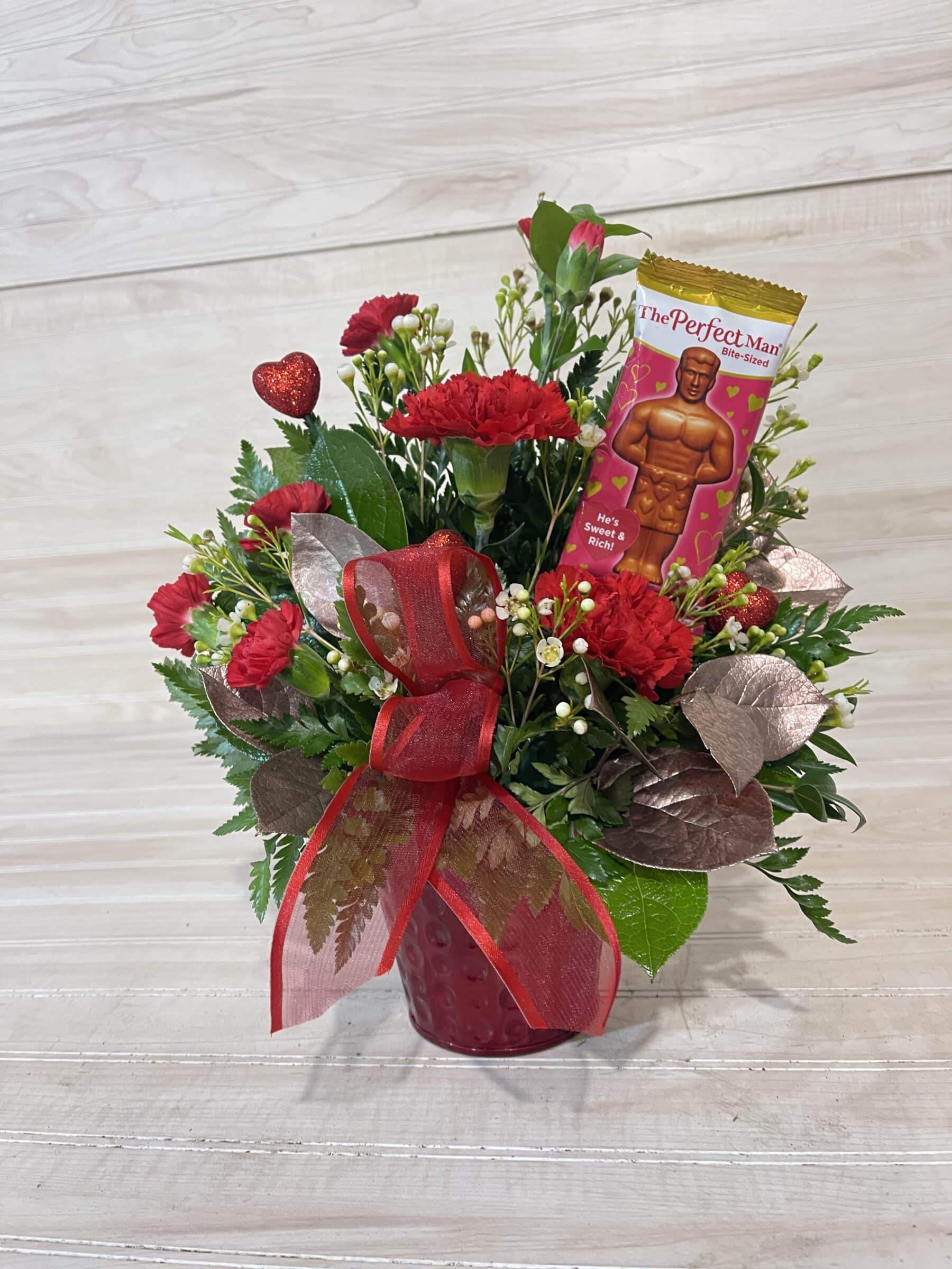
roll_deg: +5.6
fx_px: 917
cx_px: 476
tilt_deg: -10.1
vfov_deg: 69.4
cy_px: 634
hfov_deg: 54.9
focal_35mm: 25
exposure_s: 1/30
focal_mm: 5.1
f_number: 1.6
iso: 640
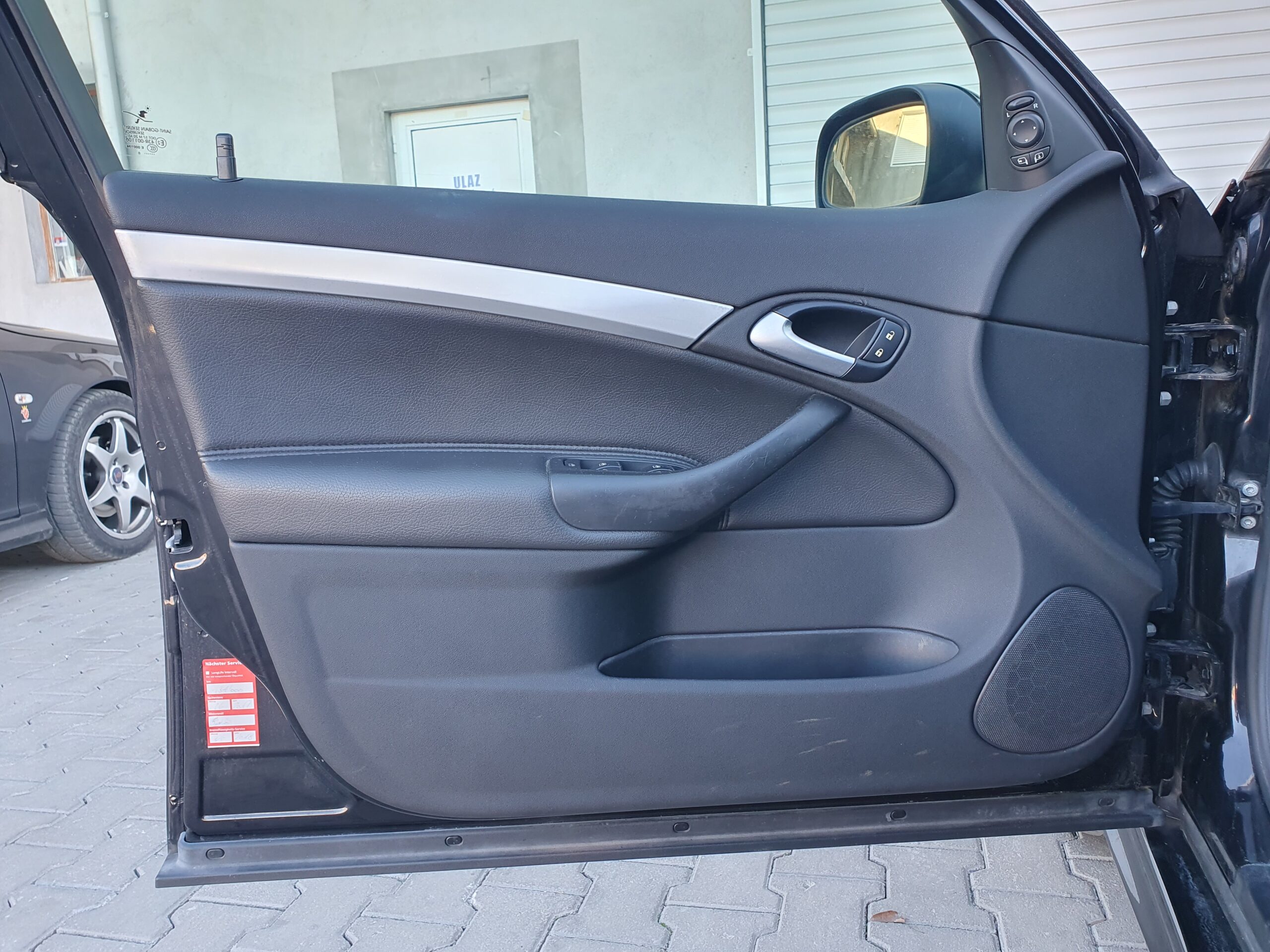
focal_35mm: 26
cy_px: 476
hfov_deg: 67.3
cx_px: 635
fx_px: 954
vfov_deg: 53.1
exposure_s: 1/100
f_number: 2.4
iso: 80
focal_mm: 4.32
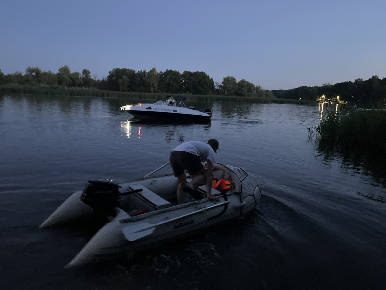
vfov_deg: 53.1
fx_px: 290
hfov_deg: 67.3
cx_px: 193
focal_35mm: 26
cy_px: 145
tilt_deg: -10.0
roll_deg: -1.3
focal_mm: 5.1
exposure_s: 1/22
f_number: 1.6
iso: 1000
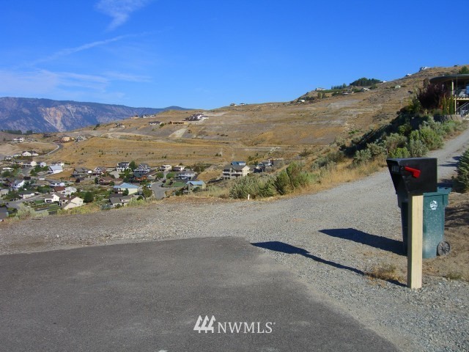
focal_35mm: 38
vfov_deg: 37.7
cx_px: 234
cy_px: 176
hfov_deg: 49.0
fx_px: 515
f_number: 8
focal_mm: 7.9
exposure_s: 1/250
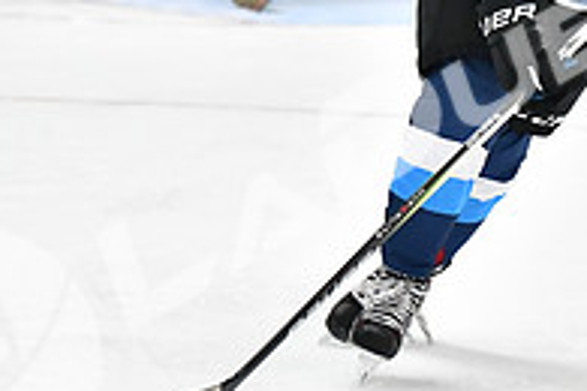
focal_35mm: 454
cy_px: 53
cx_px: 500
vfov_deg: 3.0
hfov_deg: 4.5
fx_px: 7402
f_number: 2.8
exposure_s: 1/1250
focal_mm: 102
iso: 6400
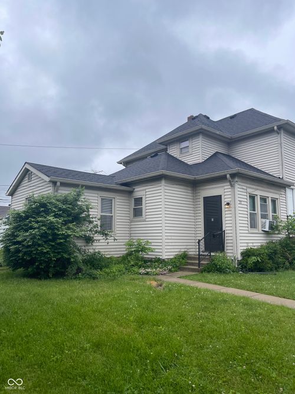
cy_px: 197
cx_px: 148
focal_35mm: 25
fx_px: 284
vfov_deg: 69.4
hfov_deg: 54.9
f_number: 1.6
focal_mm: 5.1
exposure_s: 1/3344
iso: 32
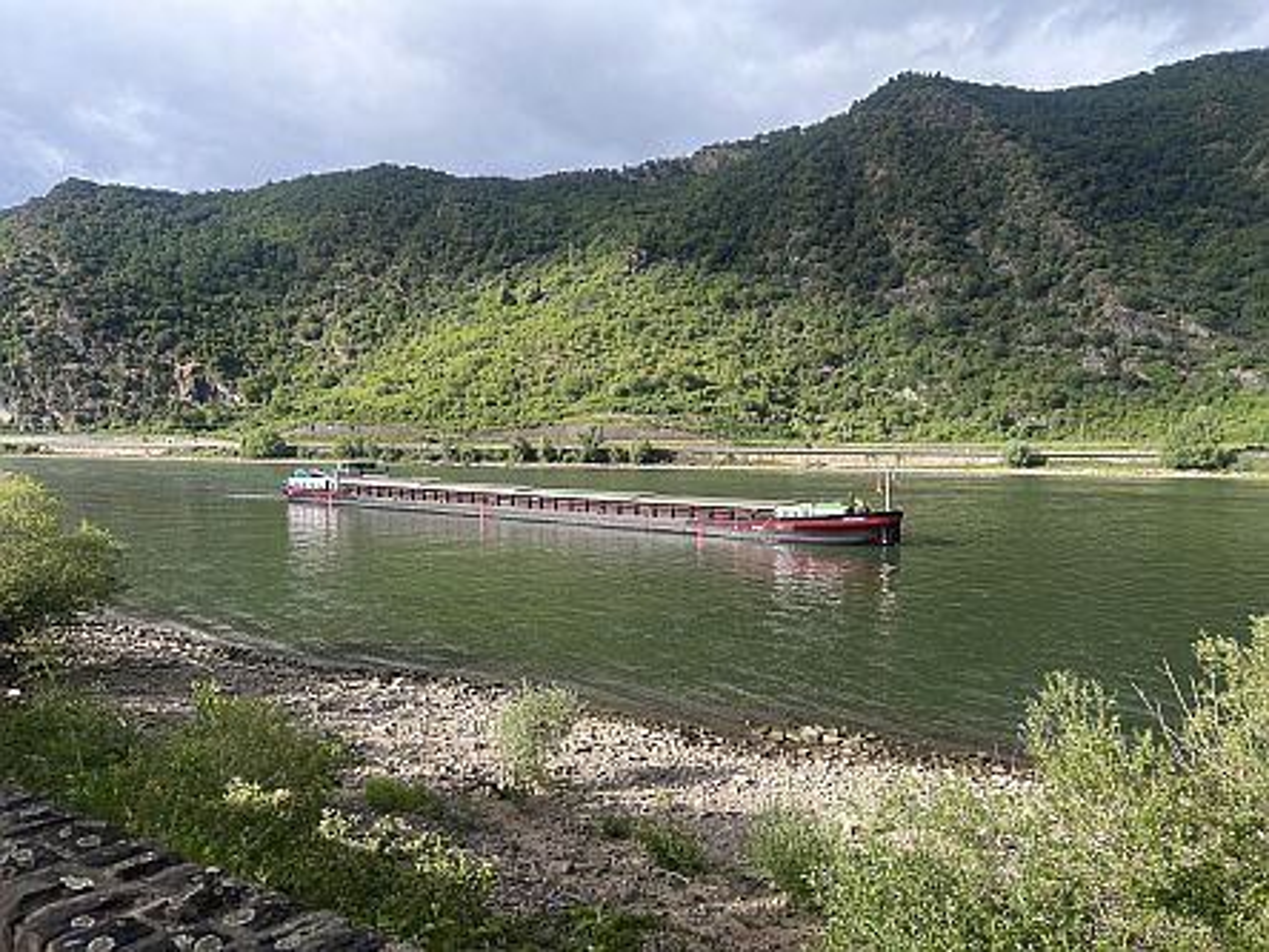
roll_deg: +1.1
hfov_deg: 67.3
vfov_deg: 53.1
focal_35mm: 26
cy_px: 476
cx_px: 634
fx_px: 953
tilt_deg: -2.7
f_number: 1.5
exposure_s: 1/1089
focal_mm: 5.7
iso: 50
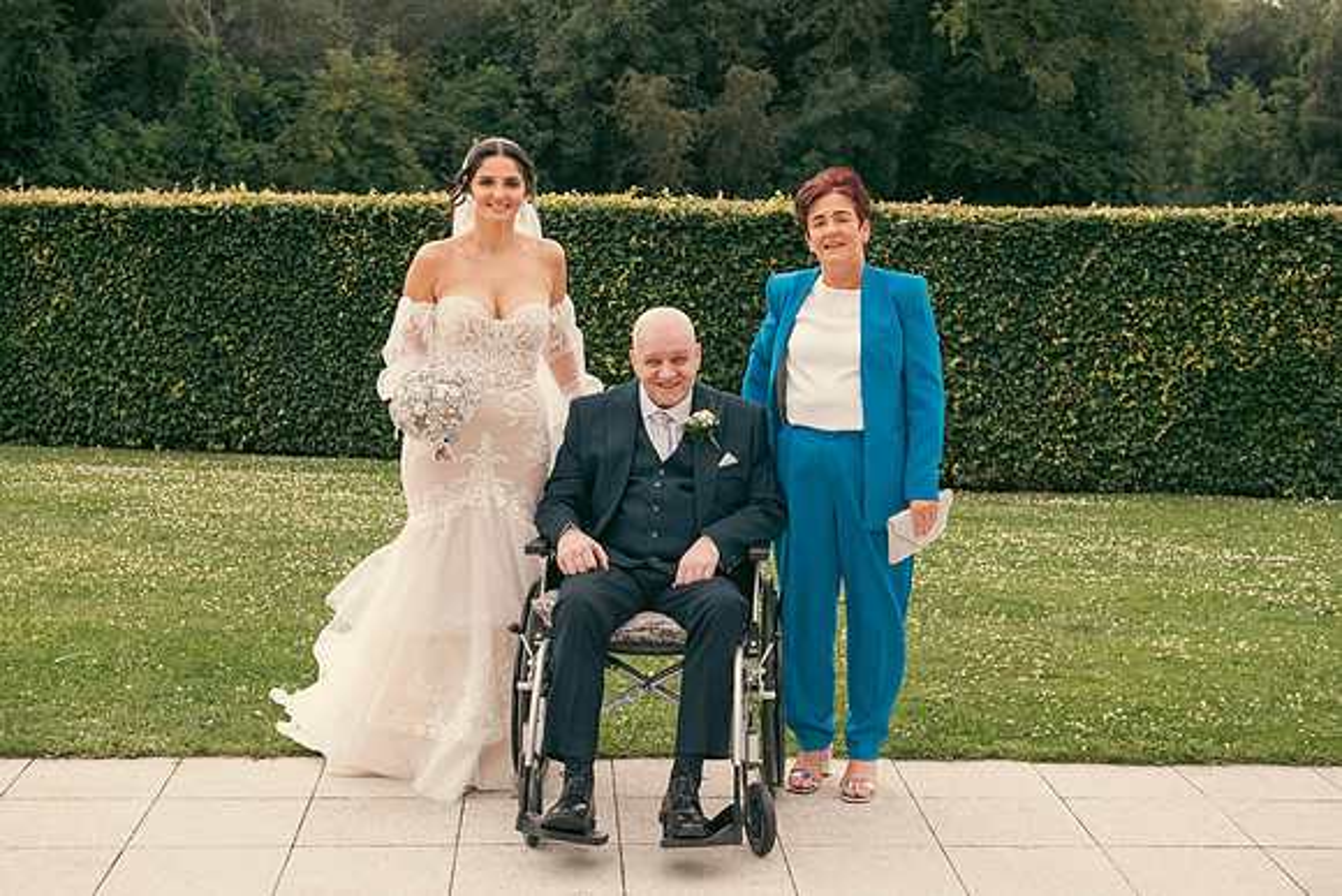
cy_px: 448
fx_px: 2088
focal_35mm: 56
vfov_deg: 24.2
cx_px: 671
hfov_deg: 35.6
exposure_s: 1/200
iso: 320
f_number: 6.3
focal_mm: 56
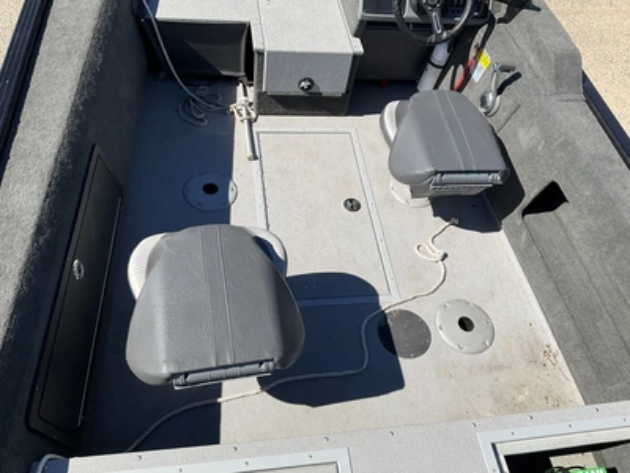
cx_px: 315
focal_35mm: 29
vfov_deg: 48.2
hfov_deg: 61.7
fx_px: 528
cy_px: 236
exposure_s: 1/1848
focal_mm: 3
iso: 25
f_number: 1.8
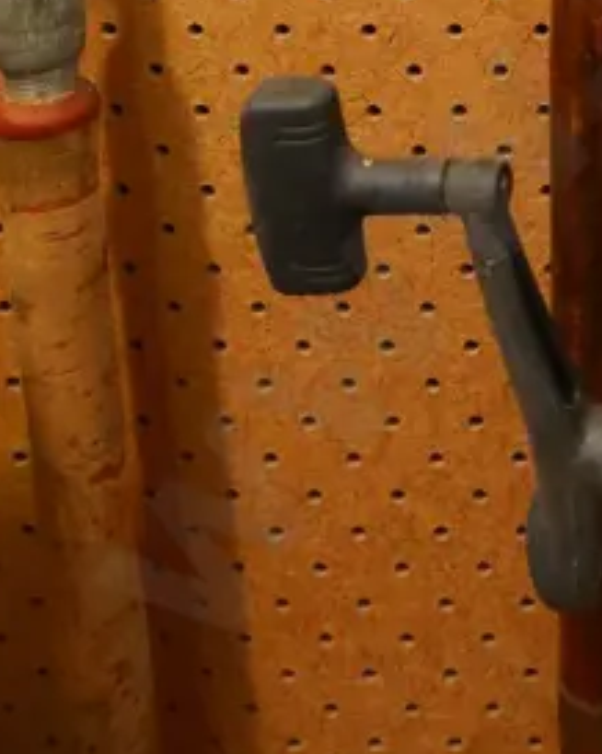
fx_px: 1962
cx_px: 993
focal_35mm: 88
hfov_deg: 15.6
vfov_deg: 18.2
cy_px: -505
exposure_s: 1/100
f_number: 3.7
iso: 3200
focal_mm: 12
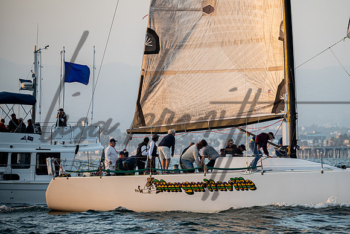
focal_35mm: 294
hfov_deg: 7.0
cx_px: 214
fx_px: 2856
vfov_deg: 4.7
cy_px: 113
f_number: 5
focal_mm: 240
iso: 250
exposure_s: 1/640
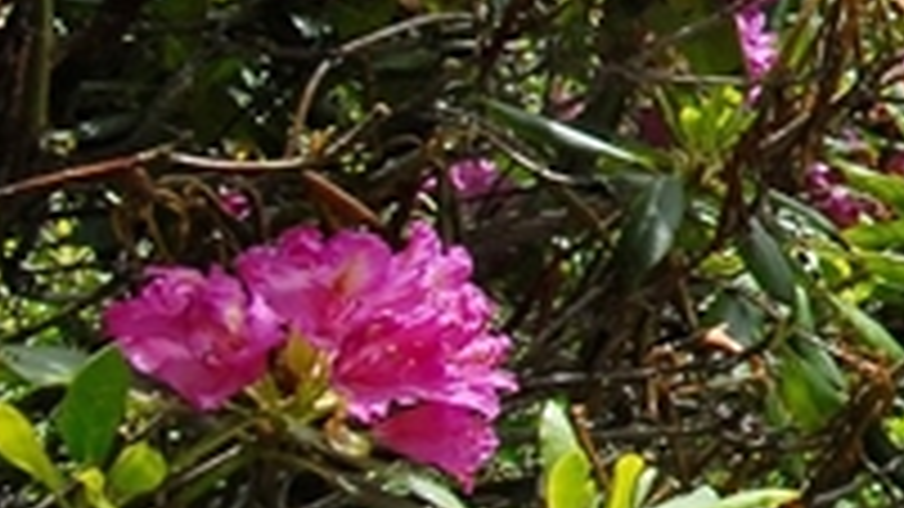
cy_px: -135
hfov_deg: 14.7
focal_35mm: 80
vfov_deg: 14.5
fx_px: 1917
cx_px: 2217
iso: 400
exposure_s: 1/125
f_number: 10
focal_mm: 10
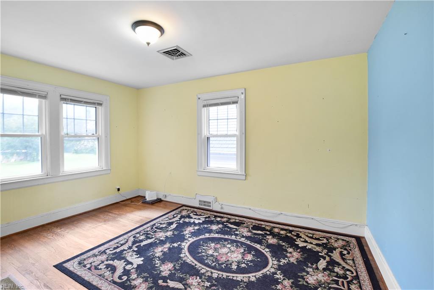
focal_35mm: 15
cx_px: 217
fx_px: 181
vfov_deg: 77.3
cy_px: 145
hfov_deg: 100.4
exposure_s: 1/4
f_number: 8
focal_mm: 10
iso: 100
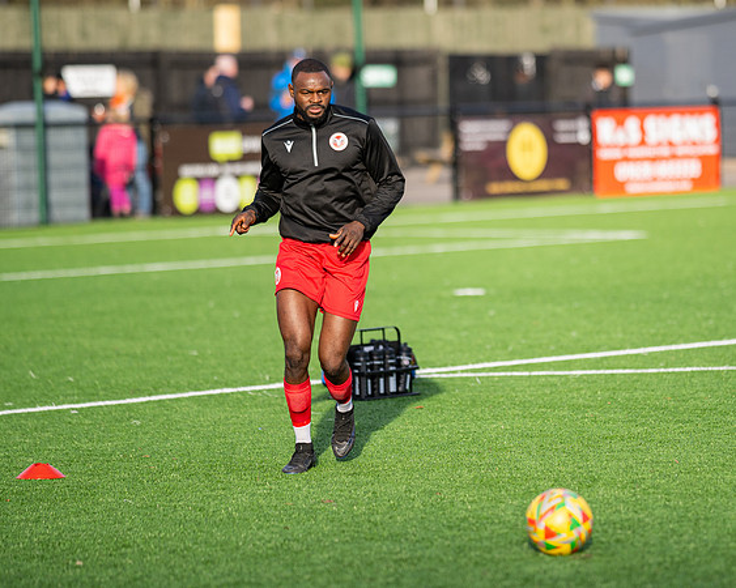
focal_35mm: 224
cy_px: 259
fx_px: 4882
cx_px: 491
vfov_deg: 6.9
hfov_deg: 8.6
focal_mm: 135
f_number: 1.8
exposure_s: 1/2500
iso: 100
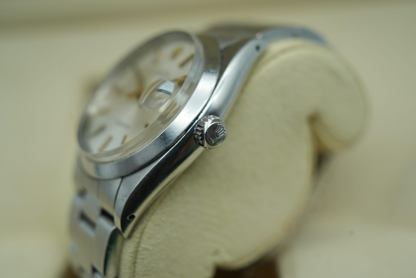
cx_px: 208
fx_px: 404
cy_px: 139
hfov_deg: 54.4
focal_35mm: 35
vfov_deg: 37.9
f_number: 5
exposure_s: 1/250
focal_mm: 35
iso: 400
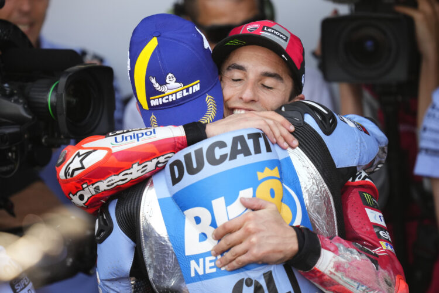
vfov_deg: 2.3
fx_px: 7316
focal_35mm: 600
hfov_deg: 3.4
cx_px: 220
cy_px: 146
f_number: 2.8
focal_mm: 400
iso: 640
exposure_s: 1/1000
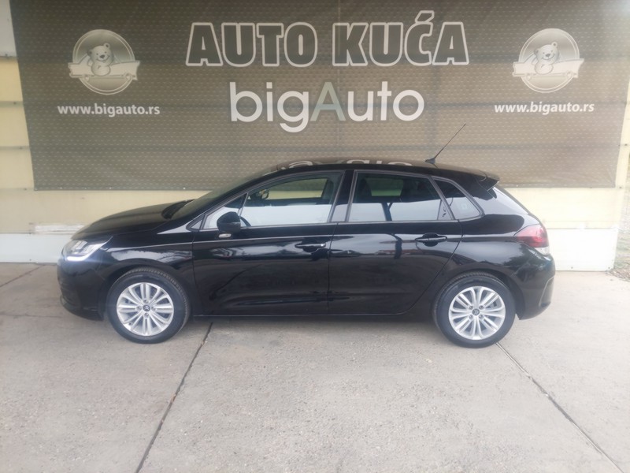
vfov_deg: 54.9
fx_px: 455
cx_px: 315
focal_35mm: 25
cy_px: 236
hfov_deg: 69.4
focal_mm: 5.23
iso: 100
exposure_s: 1/100
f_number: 1.8
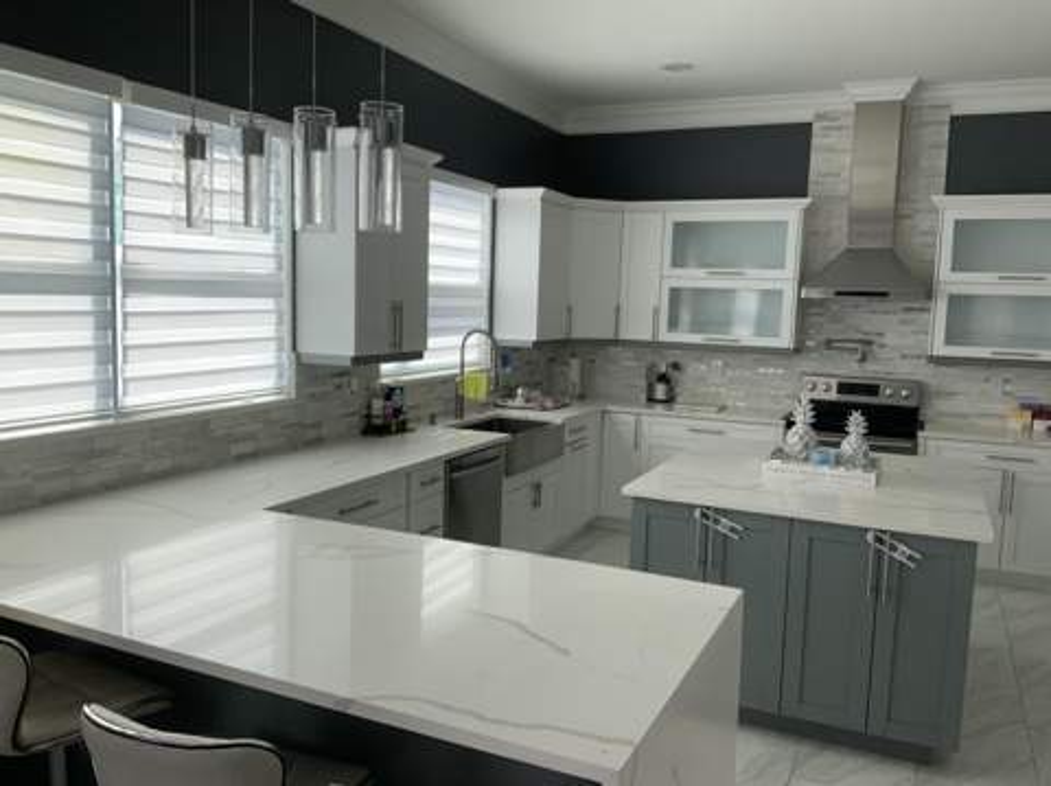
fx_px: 880
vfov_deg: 48.2
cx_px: 526
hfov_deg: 61.7
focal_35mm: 29
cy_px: 393
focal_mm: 3
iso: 16
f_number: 1.8
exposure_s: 1/210
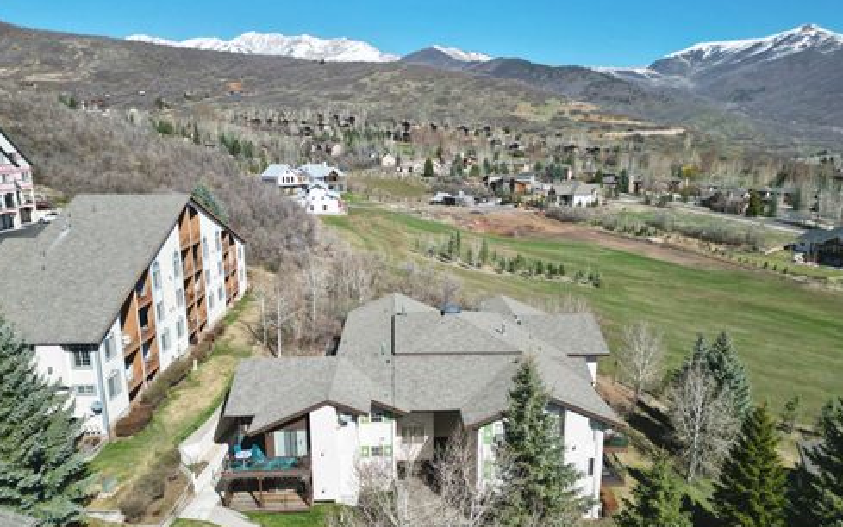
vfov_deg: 47.6
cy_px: 290
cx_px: 424
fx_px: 598
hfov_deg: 70.4
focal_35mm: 26
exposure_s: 1/4000
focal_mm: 6.72
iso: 150
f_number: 1.7
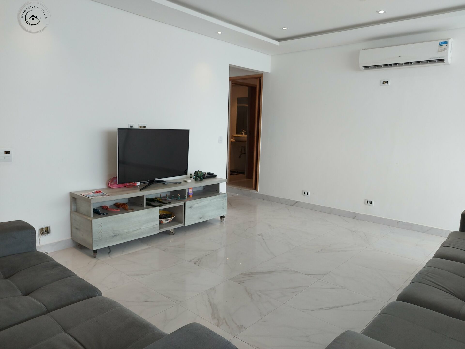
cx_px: 232
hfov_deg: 71.6
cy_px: 174
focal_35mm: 24
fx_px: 322
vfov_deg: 56.8
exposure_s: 1/60
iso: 32
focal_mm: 5.23
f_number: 1.8
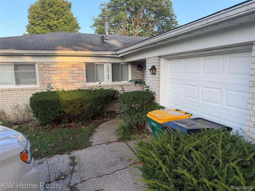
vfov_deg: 56.8
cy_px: 96
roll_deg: +1.3
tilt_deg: -10.1
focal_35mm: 24
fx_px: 177
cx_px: 128
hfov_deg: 71.6
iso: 100
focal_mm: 6.76
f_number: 1.78
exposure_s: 1/448
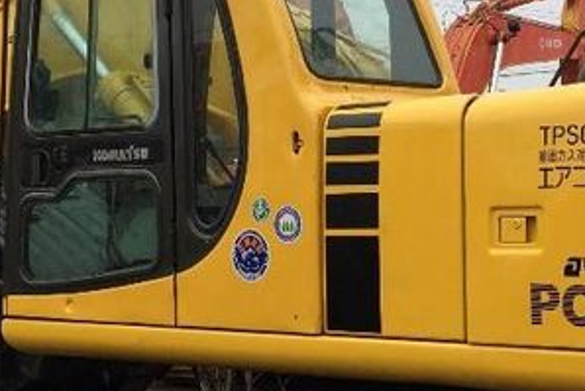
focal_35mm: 81
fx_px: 1317
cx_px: 412
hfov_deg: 24.9
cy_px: 242
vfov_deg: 16.9
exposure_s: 1/2564
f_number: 2.2
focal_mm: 4.15
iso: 32
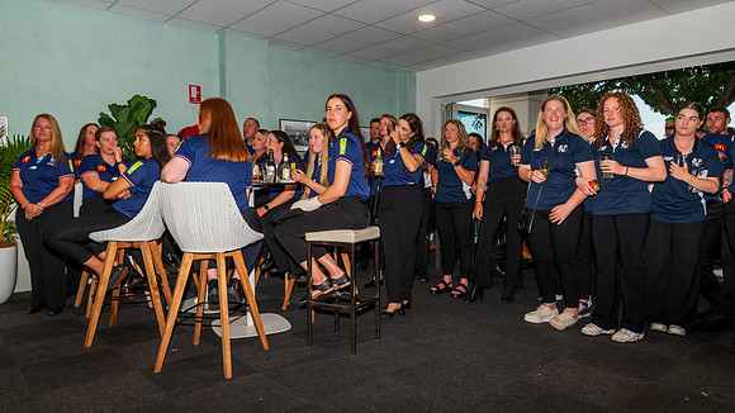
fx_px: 493
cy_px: 195
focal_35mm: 25
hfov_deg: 73.4
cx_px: 367
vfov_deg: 45.4
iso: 400
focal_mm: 24
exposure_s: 1/60
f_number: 8
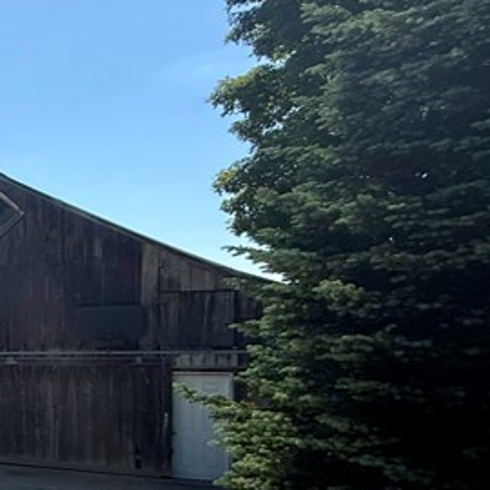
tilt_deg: -2.1
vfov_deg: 35.4
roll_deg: +2.7
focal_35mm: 47
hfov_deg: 21.1
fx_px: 753
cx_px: -425
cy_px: 358
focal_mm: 2.22
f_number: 2.2
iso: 50
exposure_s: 1/2165
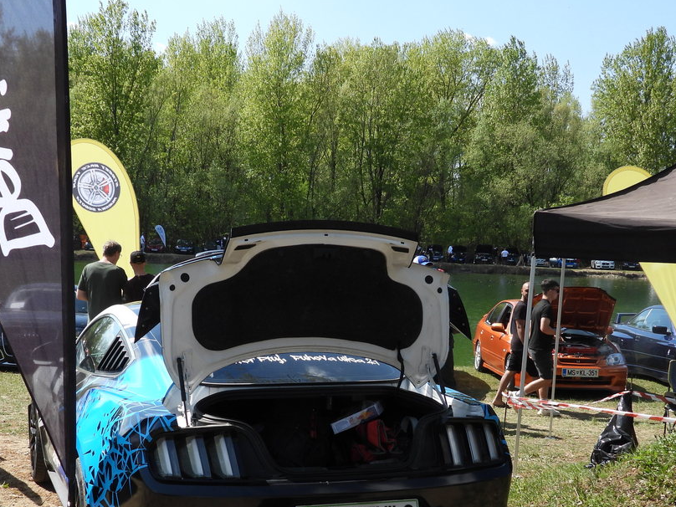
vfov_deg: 27.7
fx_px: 1015
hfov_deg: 36.7
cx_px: 286
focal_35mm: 52
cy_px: 374
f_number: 3.2
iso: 100
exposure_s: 1/1000
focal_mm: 6.3
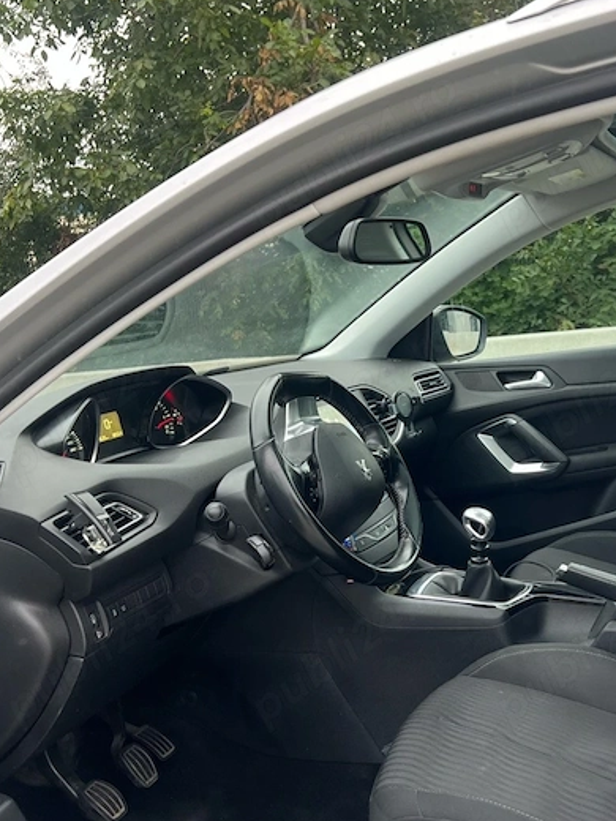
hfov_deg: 35.6
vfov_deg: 46.8
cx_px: 417
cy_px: 437
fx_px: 949
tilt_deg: -8.5
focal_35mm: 40
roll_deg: +6.4
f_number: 1.5
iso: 125
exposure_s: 1/120
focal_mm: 5.7
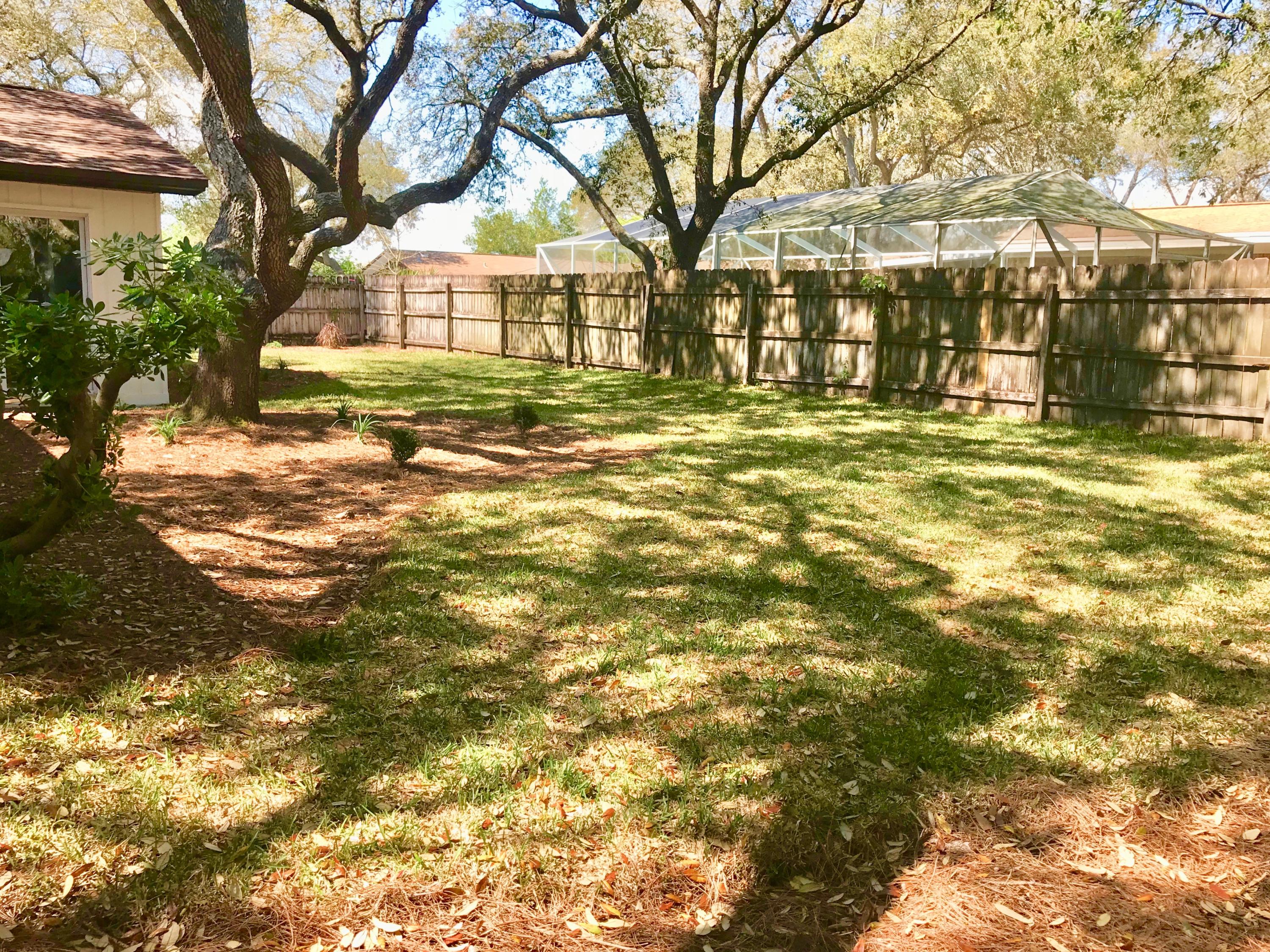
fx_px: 1027
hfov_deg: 63.4
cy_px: 476
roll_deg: -2.4
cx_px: 635
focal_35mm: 28
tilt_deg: -8.8
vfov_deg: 49.7
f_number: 1.8
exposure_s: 1/560
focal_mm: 3.99
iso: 20
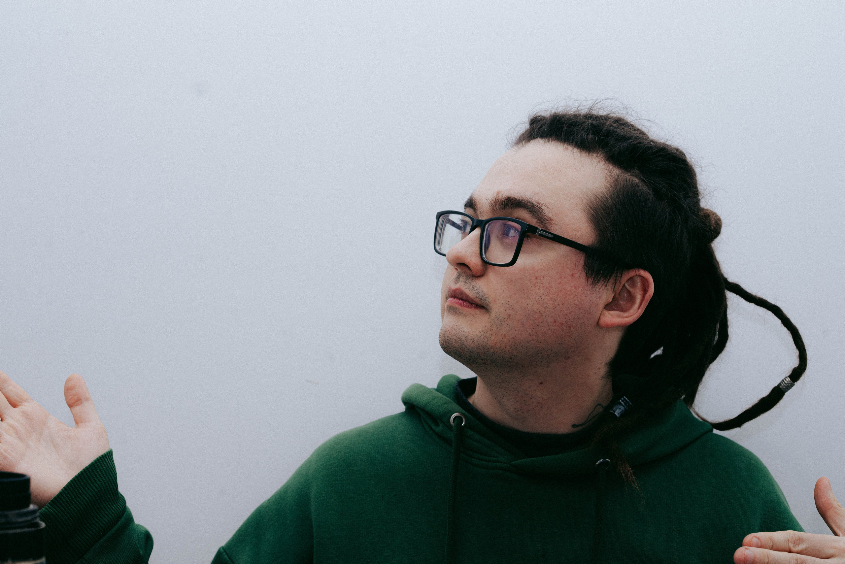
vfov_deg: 27.0
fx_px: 1174
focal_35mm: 50
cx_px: 422
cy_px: 282
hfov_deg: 39.6
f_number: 7.1
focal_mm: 50
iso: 100
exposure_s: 1/80
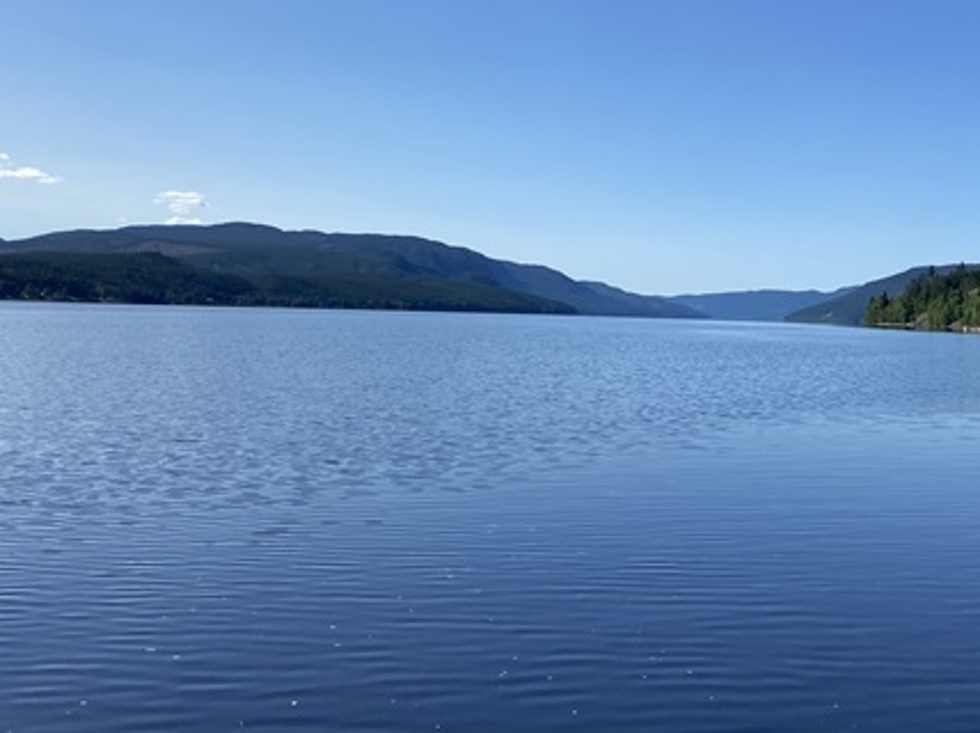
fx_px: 1386
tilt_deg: +6.9
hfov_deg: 38.5
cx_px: 659
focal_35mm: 49
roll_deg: -2.8
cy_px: 165
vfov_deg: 29.1
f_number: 1.8
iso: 32
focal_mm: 4.25
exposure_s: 1/4608
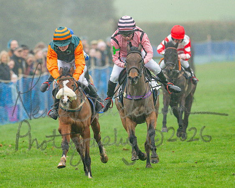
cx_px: 73
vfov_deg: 1.9
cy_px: 81
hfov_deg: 2.3
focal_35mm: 828
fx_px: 5755
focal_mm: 400
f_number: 5
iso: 800
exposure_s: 1/1250
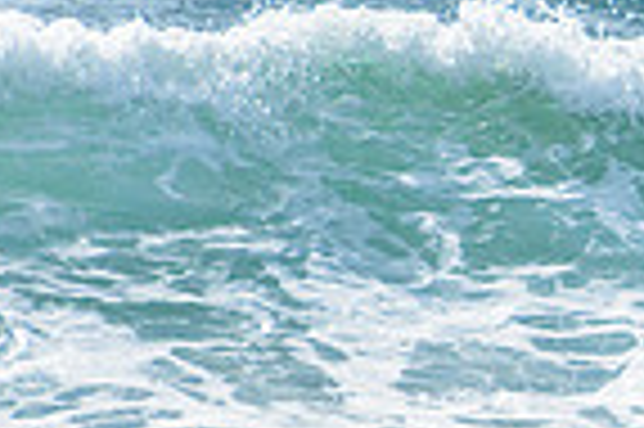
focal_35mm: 1992
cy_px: 134
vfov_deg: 0.7
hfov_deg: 1.0
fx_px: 35594
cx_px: 1574
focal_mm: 400
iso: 200
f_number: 9
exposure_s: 1/1600
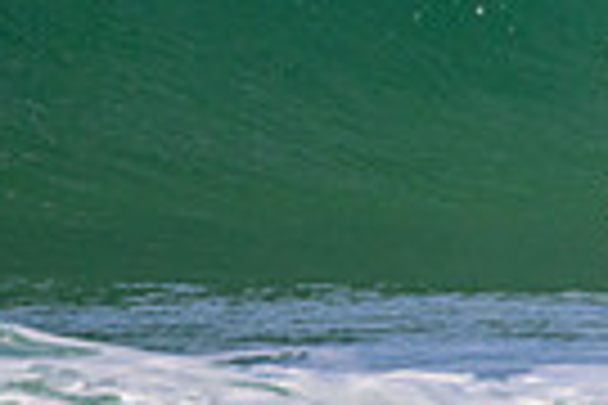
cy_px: -218
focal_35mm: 3425
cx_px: 887
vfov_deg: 0.4
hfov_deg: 0.6
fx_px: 57840
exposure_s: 1/2000
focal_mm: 800
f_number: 11
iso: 1400
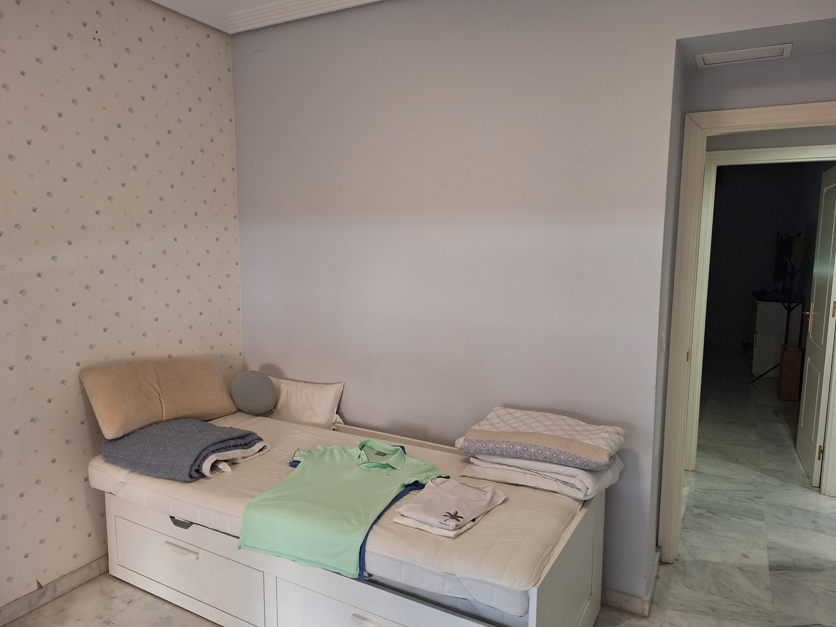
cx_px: 418
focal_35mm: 23
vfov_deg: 58.9
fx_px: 555
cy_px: 314
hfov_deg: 73.9
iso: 125
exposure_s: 1/50
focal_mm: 5.54
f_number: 1.8
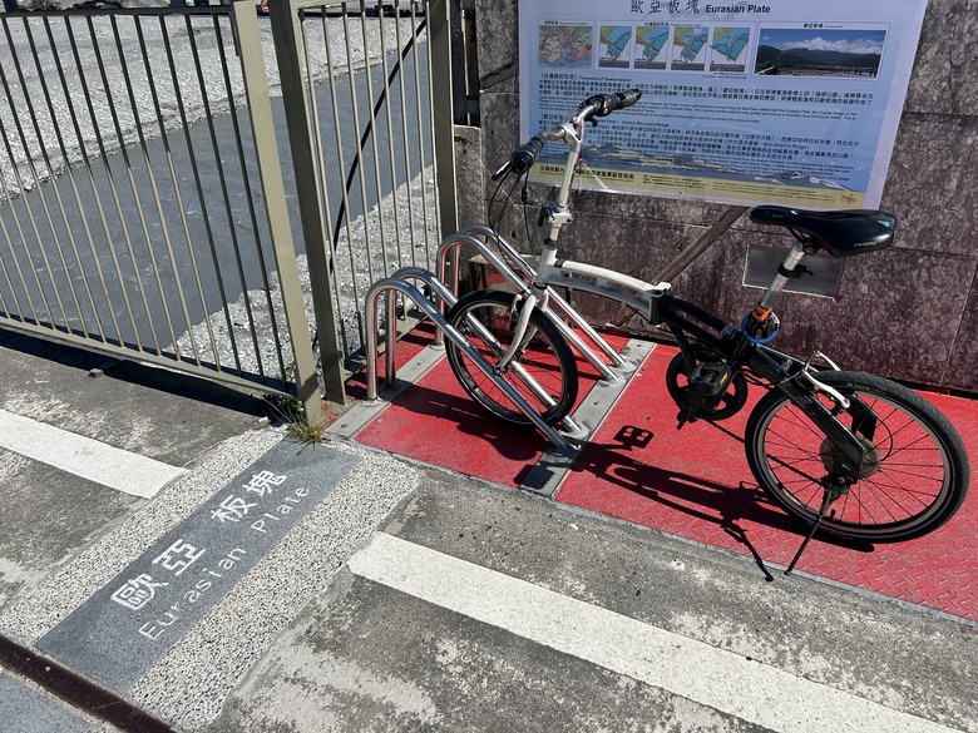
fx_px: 735
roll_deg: +2.6
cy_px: 366
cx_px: 489
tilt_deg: -28.6
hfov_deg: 67.3
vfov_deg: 53.1
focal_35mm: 26
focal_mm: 5.7
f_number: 1.5
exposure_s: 1/5882
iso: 50
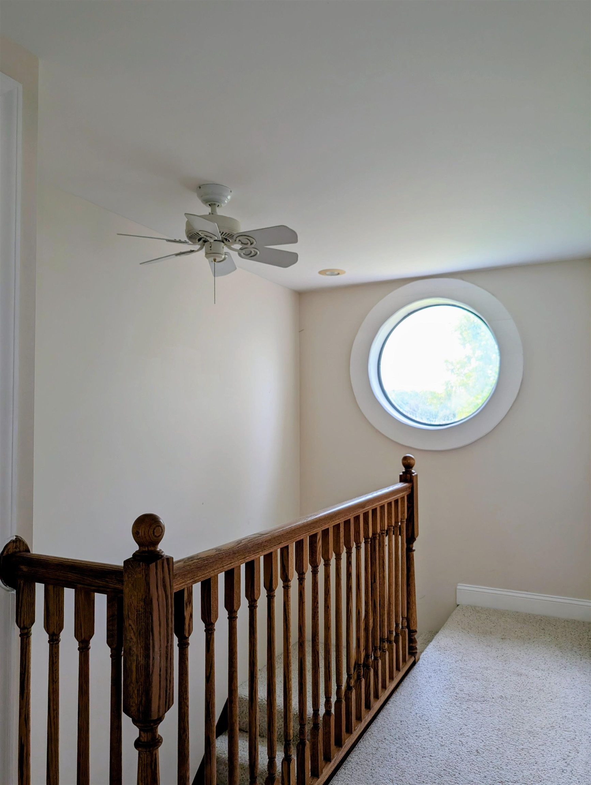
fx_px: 545
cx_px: 296
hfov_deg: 56.9
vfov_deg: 71.5
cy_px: 392
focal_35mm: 24
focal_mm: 6.9
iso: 22
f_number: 1.68
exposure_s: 1/127
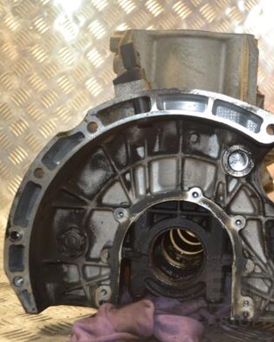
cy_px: 171
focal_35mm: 51
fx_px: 517
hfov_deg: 29.4
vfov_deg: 36.6
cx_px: 190
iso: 450
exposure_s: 1/60
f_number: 4
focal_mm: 24
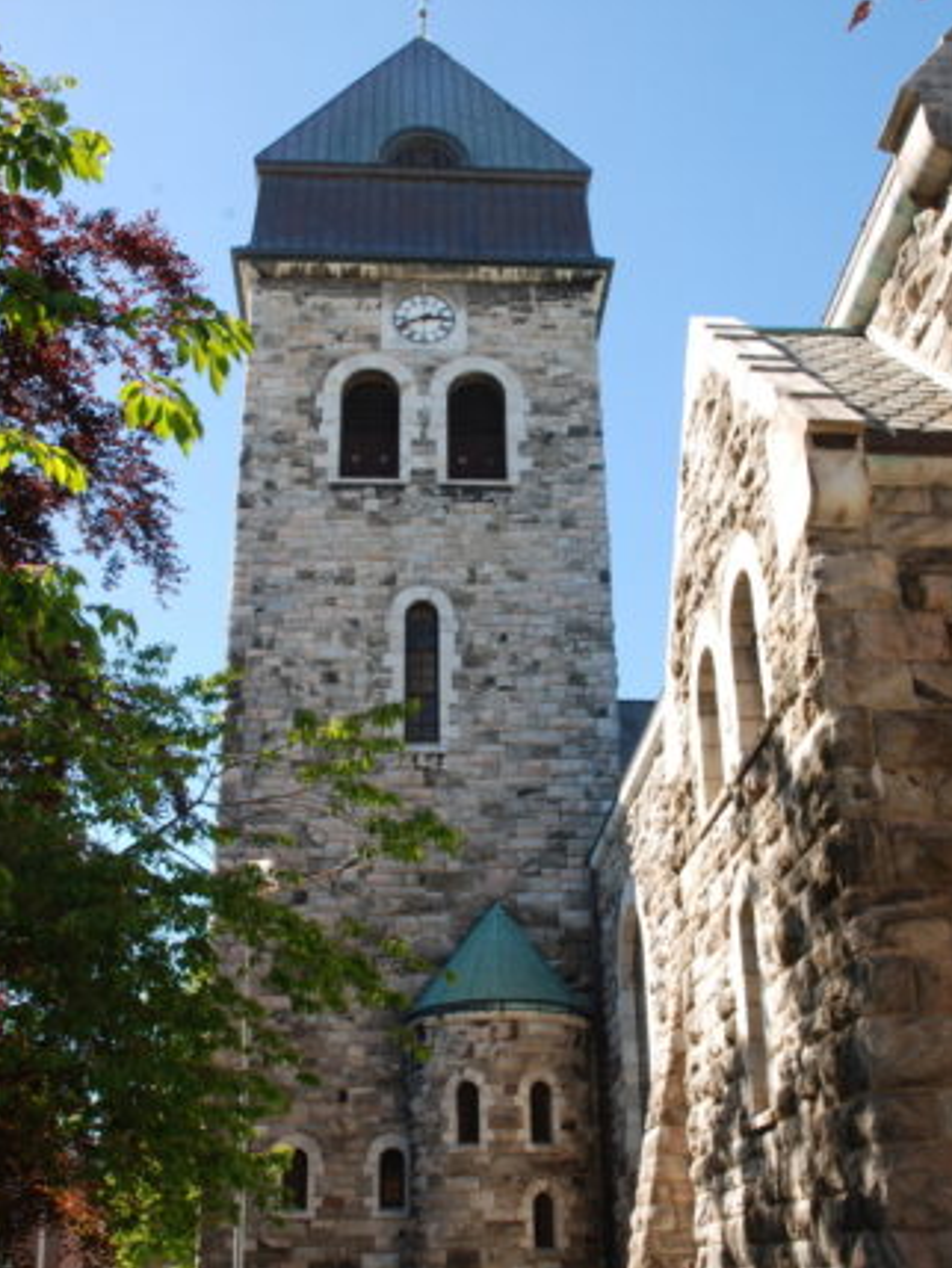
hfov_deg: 38.7
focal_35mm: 37
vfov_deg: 50.1
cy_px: 662
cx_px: 469
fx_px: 1356
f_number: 16
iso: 100
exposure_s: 1/20
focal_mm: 22
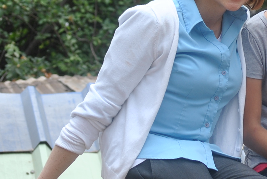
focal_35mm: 298
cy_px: 17
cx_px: 373
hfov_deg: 6.8
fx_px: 2215
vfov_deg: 4.6
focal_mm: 62
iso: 125
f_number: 5.6
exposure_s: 1/500
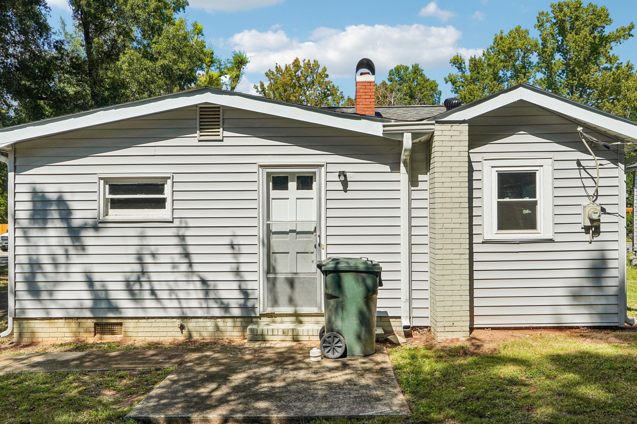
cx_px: 318
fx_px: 531
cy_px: 212
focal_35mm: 30
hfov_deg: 61.9
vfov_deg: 43.6
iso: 100
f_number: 8
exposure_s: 1/250
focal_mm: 20
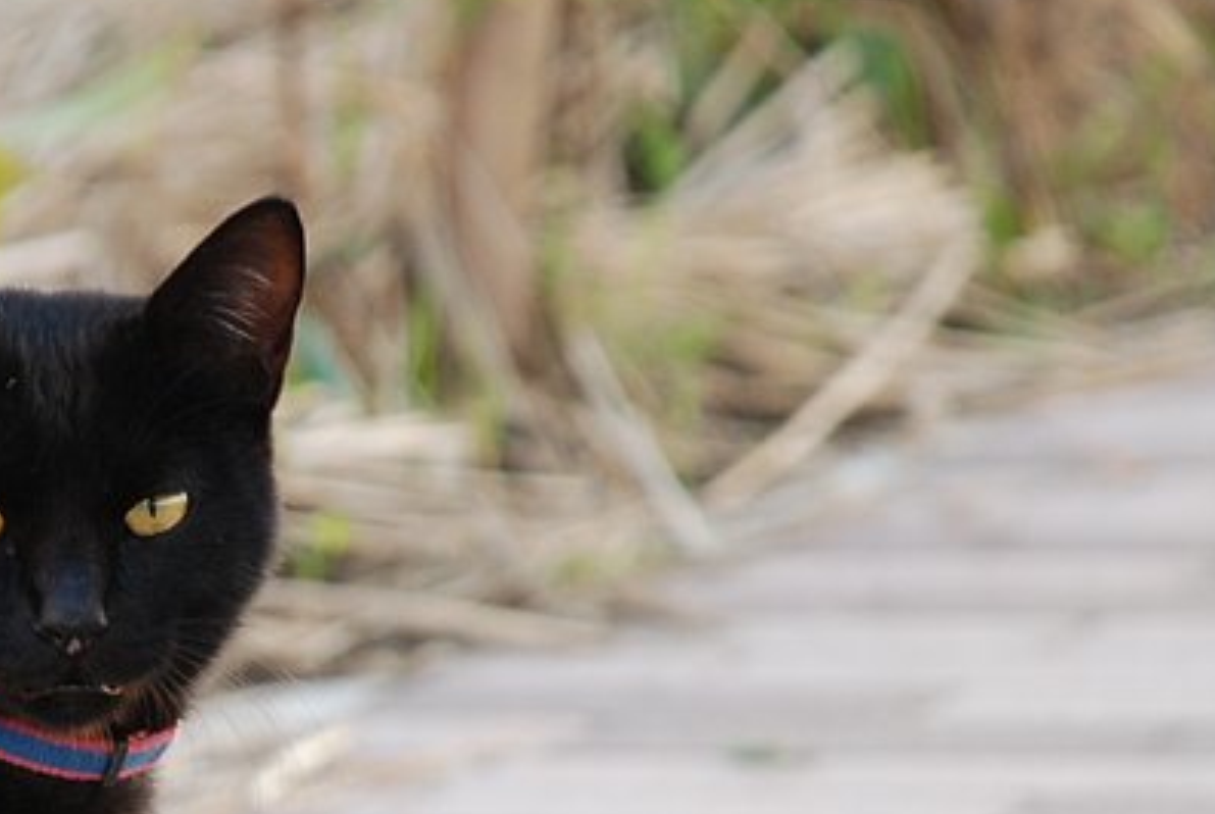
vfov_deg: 2.6
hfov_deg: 3.9
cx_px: -43
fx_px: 17653
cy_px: 757
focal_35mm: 522
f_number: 5.6
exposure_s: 1/50
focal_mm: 135
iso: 400
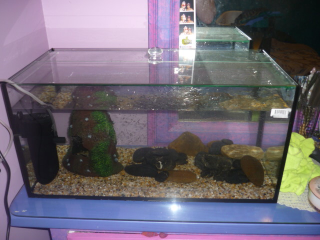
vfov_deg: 42.9
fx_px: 305
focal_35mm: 33
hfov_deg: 55.4
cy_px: 120
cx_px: 160
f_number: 2.8
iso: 100
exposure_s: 1/30
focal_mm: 5.5
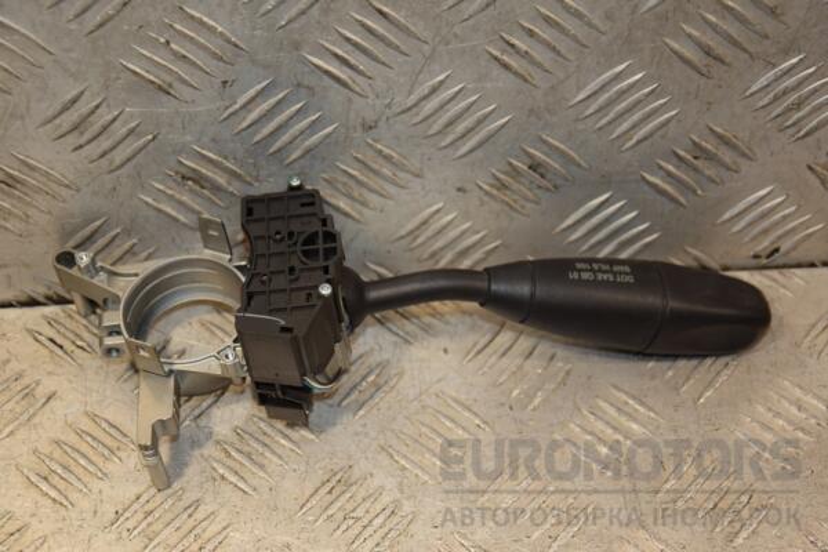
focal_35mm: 87
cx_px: 414
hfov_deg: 23.4
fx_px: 2001
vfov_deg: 15.7
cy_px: 276
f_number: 5
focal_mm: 58
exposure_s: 1/160
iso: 800
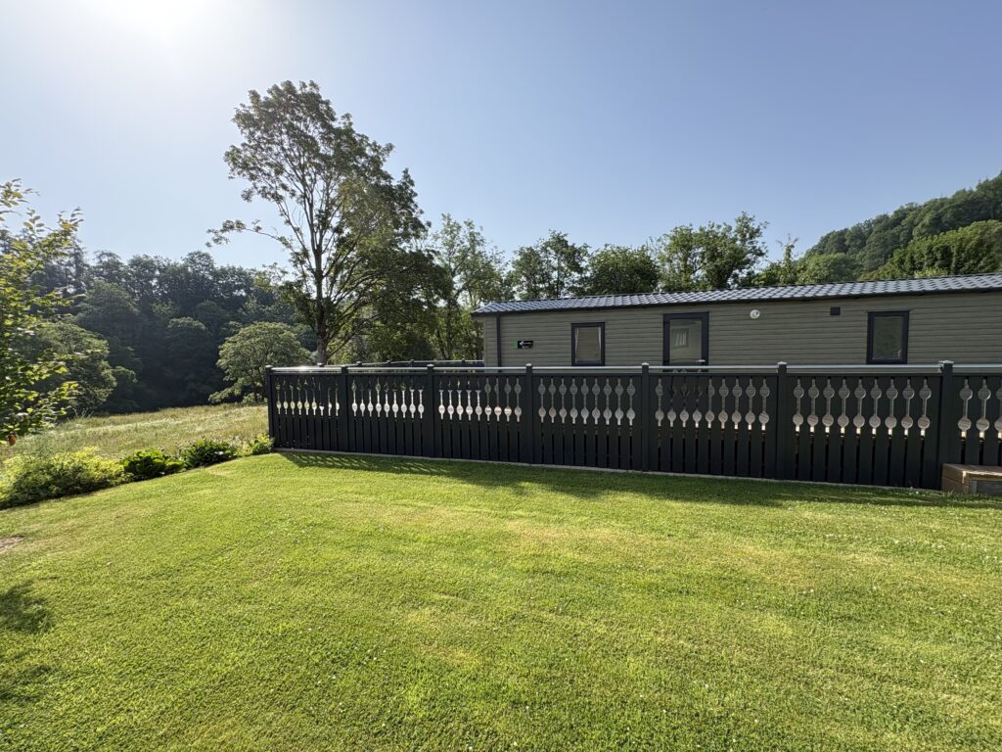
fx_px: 405
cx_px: 501
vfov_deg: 85.7
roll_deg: +1.2
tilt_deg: -3.6
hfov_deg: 102.1
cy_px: 376
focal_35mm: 14
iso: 64
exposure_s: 1/944
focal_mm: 2.22
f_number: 2.2
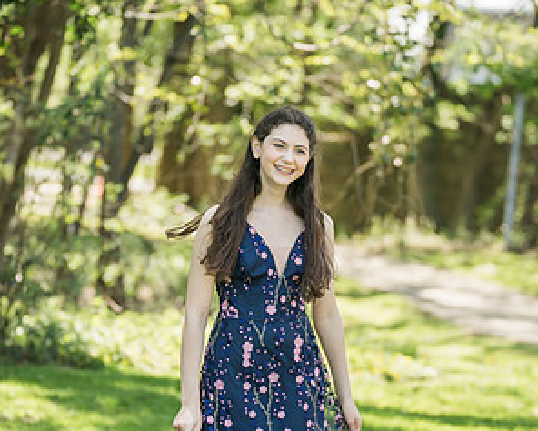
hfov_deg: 12.5
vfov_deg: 10.0
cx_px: 269
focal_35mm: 154
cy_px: 358
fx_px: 2453
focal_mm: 108
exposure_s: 1/320
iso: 100
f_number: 2.8
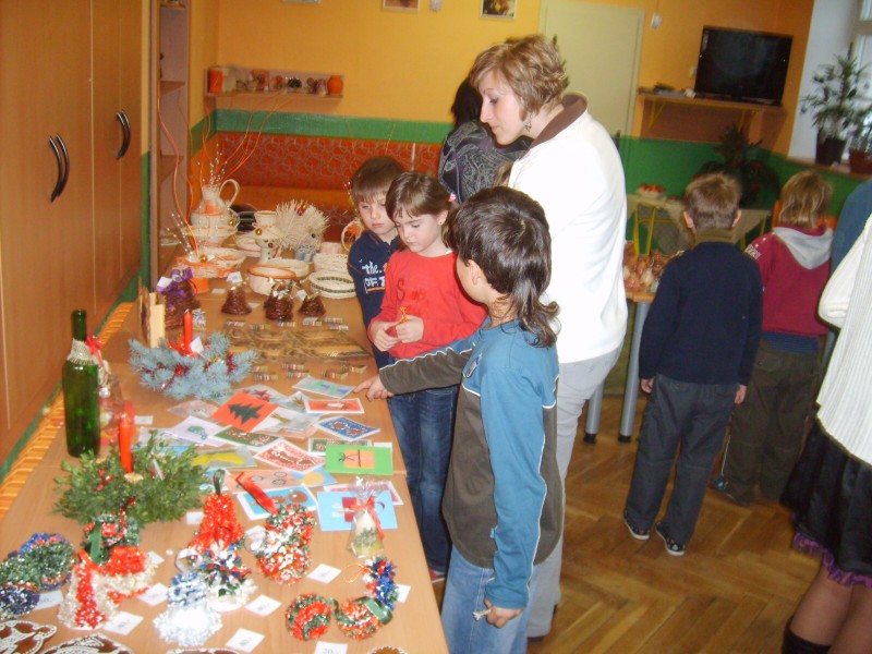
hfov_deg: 52.6
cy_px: 327
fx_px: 882
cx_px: 436
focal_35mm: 35
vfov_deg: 40.7
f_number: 2.8
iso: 186
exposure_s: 1/45
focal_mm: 5.8
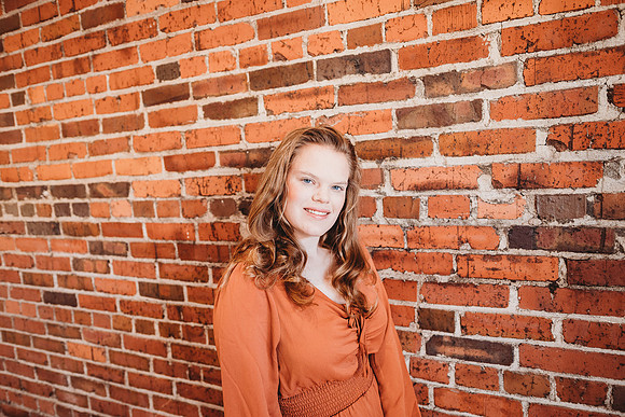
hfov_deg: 73.7
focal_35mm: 24
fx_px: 417
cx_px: 312
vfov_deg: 53.2
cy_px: 208
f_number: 2.2
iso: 500
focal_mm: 24
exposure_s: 1/160
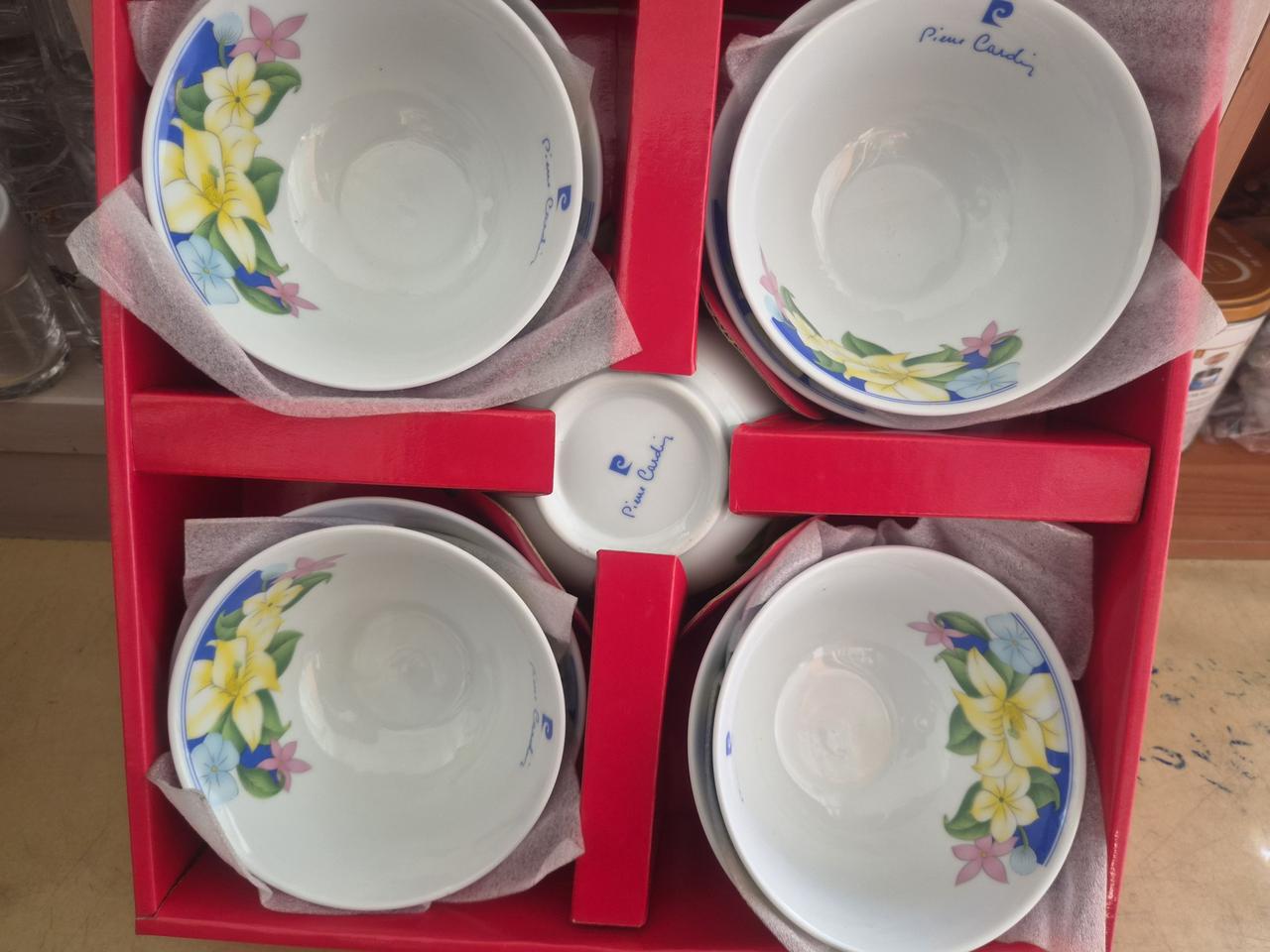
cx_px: 635
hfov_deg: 73.9
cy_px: 476
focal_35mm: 23
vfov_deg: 58.9
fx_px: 844
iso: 400
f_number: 1.8
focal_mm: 5.4
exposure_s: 1/120
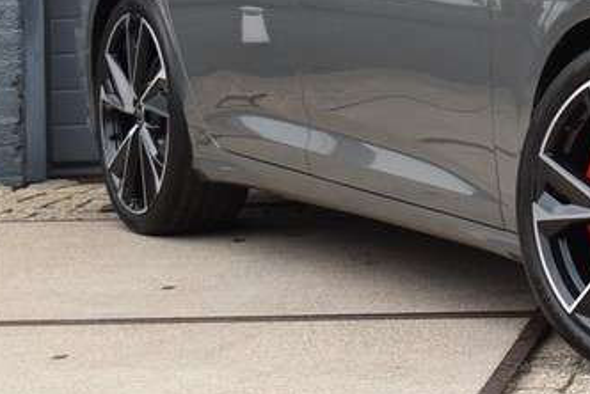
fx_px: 3035
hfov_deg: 10.7
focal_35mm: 185
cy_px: -197
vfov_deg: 7.3
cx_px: 885
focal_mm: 40
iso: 400
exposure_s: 1/250
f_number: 8
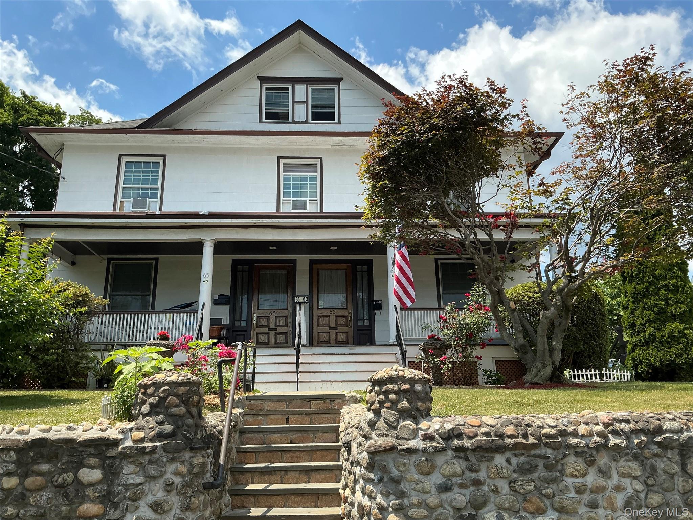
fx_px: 561
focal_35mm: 28
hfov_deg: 63.4
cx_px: 346
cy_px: 260
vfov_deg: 49.7
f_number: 1.8
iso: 25
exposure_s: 1/1121
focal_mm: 3
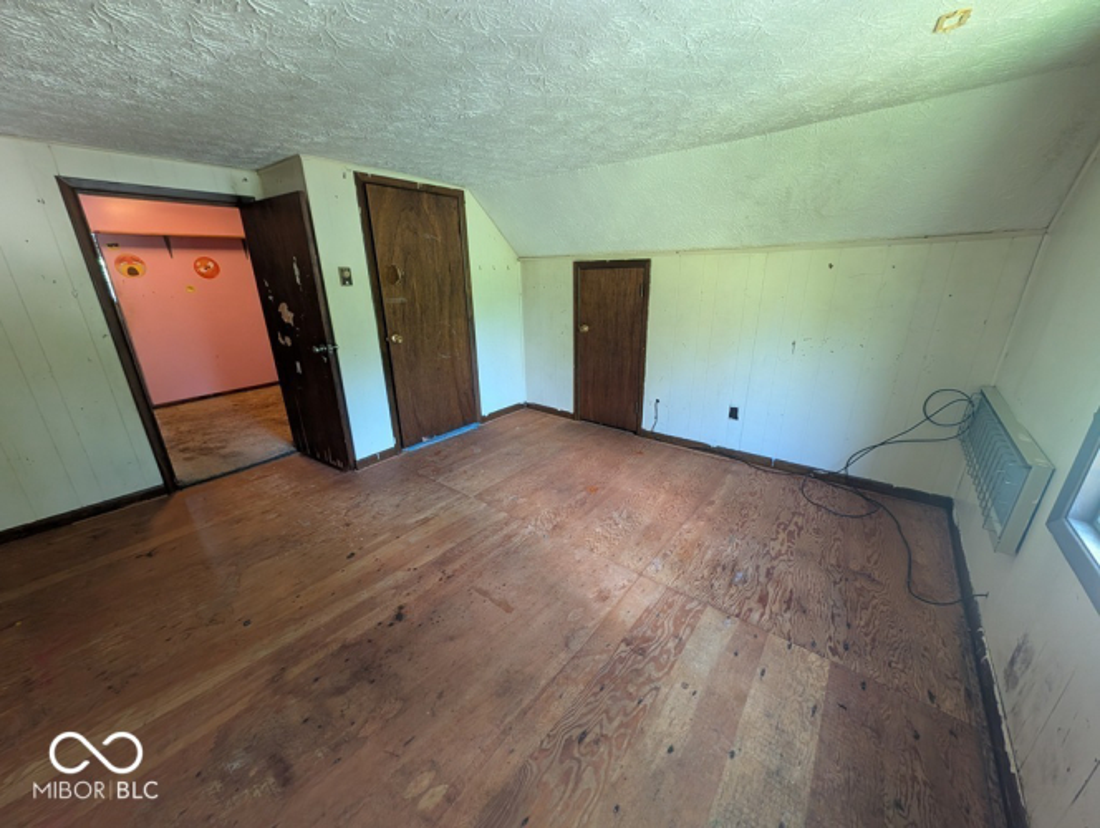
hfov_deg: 110.5
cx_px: 550
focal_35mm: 12
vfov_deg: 94.6
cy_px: 414
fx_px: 382
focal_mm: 2.02
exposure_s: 1/32.3
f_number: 1.7
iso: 272
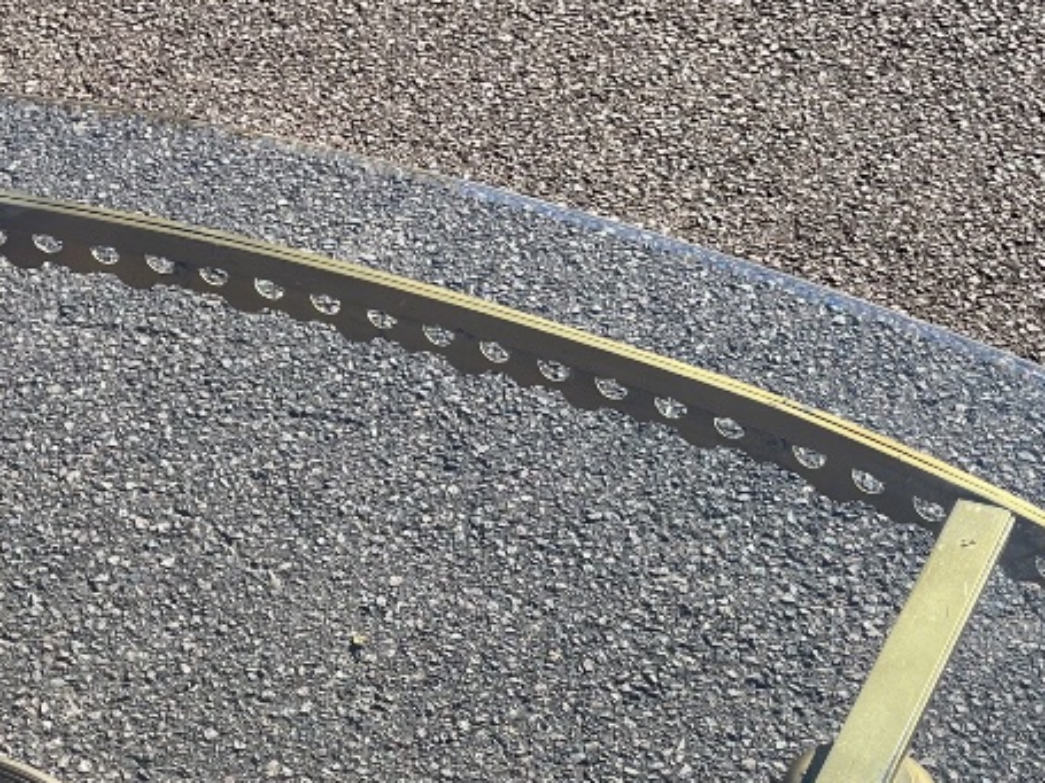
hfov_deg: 29.4
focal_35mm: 66
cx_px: 471
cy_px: 788
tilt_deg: -50.3
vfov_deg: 21.4
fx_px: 1992
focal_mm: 5.1
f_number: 1.6
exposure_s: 1/1767
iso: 32
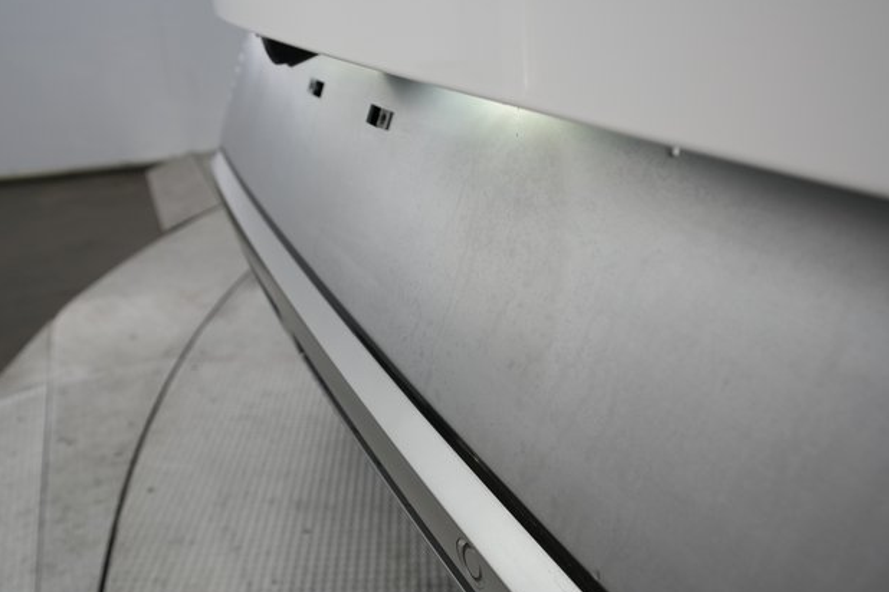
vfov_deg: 45.0
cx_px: 456
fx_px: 716
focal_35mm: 29
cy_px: 297
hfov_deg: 63.6
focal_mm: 28
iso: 1000
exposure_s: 1/60
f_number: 5.6
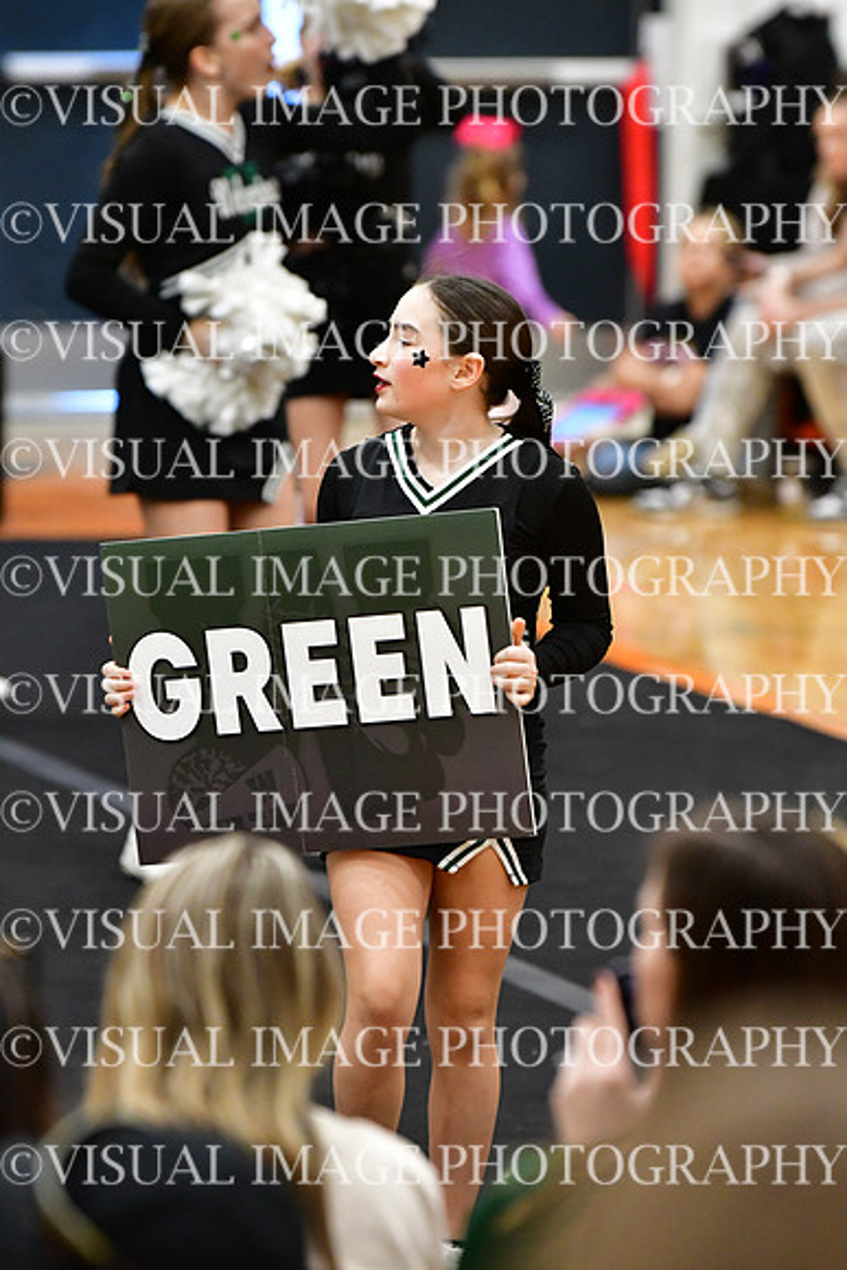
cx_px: 424
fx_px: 10051
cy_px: 635
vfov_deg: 7.2
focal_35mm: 285
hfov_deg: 4.8
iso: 5000
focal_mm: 190
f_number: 3.5
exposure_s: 1/500
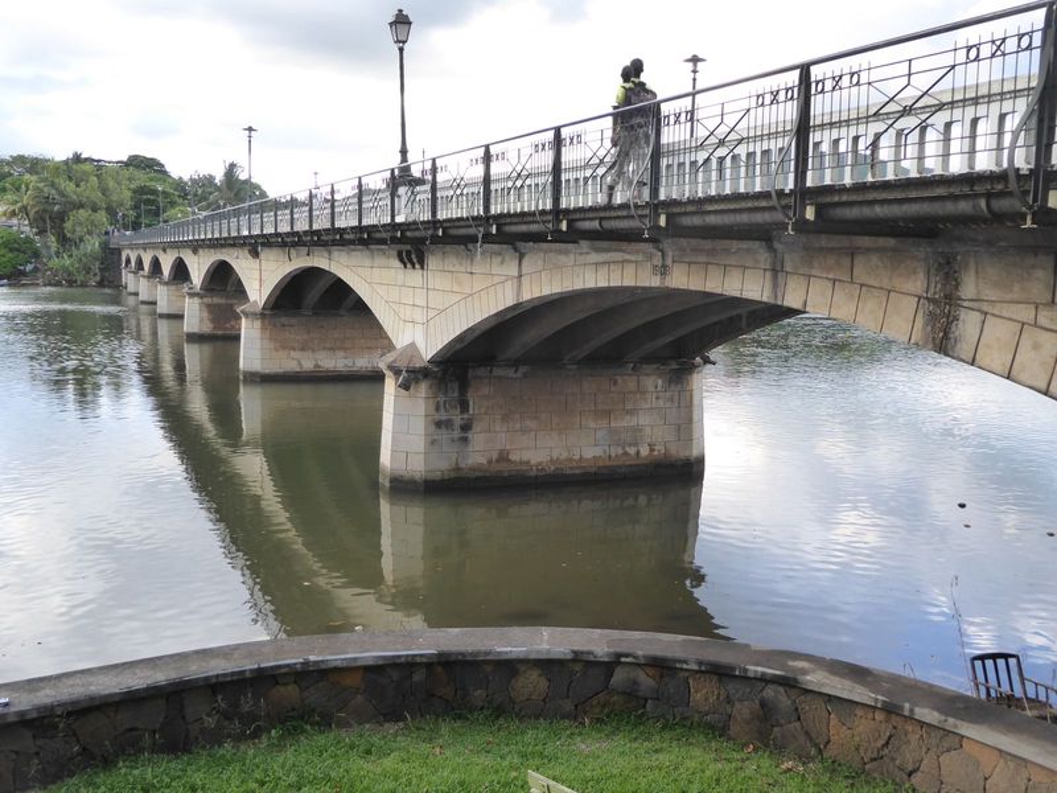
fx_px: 1099
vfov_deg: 39.7
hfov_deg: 51.4
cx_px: 528
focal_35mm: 36
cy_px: 396
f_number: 3.7
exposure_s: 1/100
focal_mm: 6.3
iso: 250
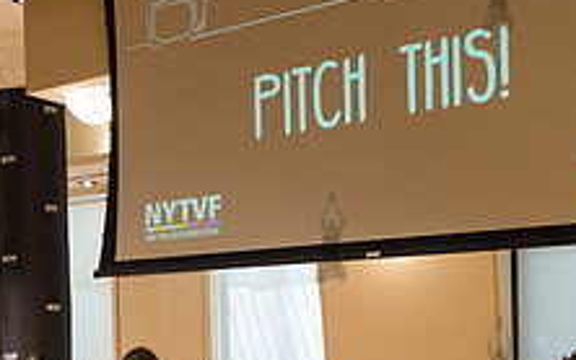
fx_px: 1005
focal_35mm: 64
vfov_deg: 19.7
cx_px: -5
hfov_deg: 29.7
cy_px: 361
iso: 3200
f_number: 4
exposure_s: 1/500
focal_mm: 24
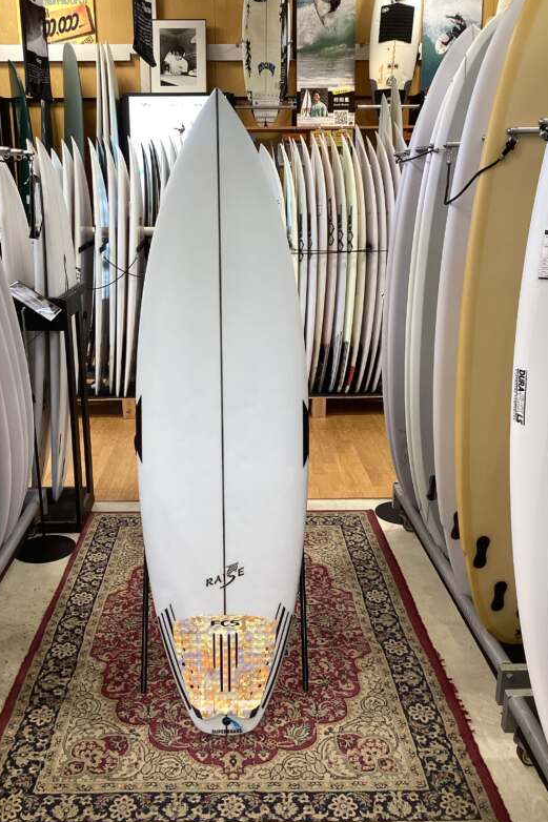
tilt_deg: -16.7
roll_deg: -2.6
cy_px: 414
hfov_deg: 39.9
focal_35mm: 33
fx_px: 754
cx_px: 240
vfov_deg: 57.2
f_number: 2.4
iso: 64
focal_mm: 3.3
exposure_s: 1/50
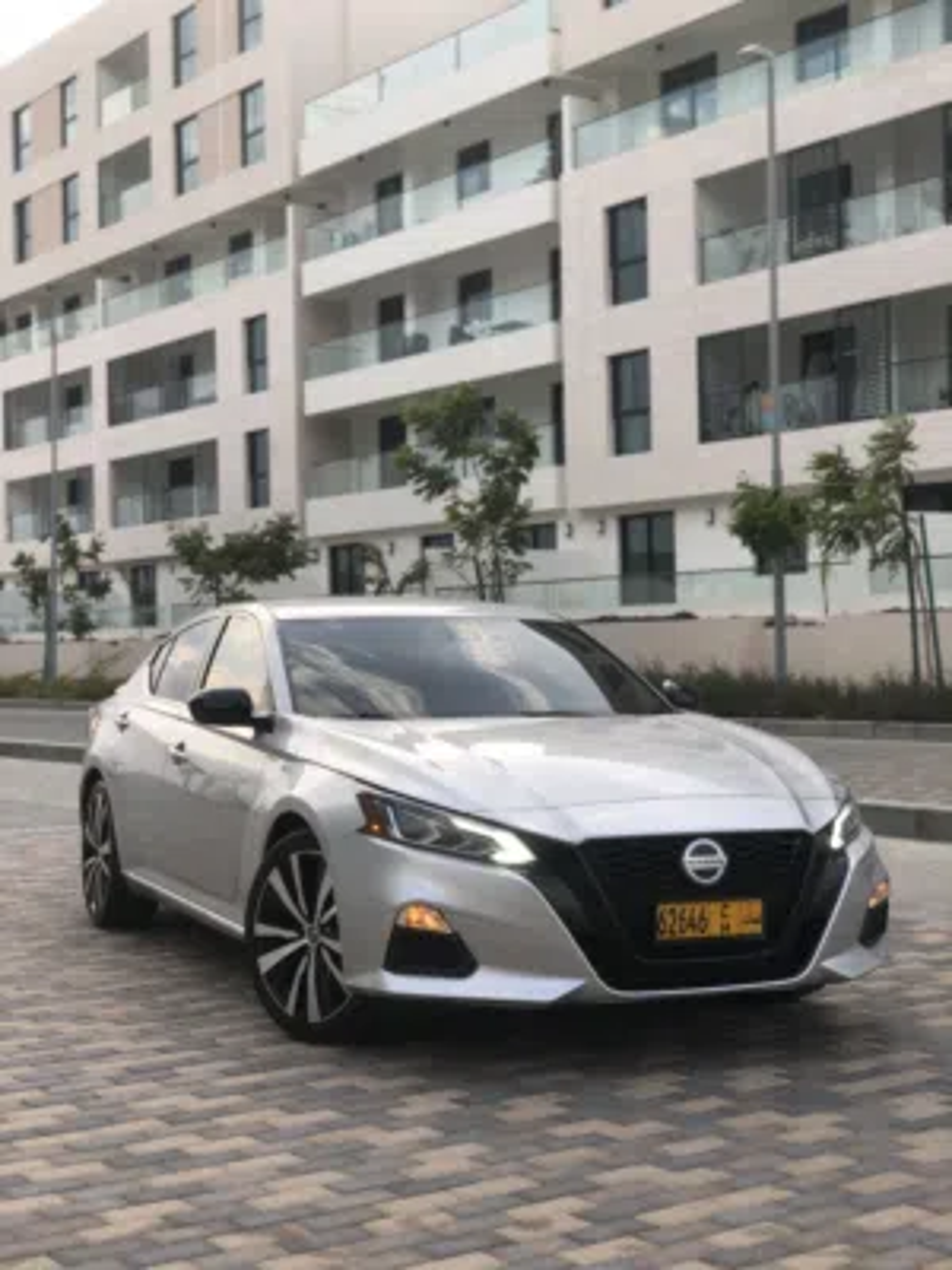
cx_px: 476
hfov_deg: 28.0
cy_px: 635
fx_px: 1907
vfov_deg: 36.8
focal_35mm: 52
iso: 16
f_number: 2.4
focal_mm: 6
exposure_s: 1/186
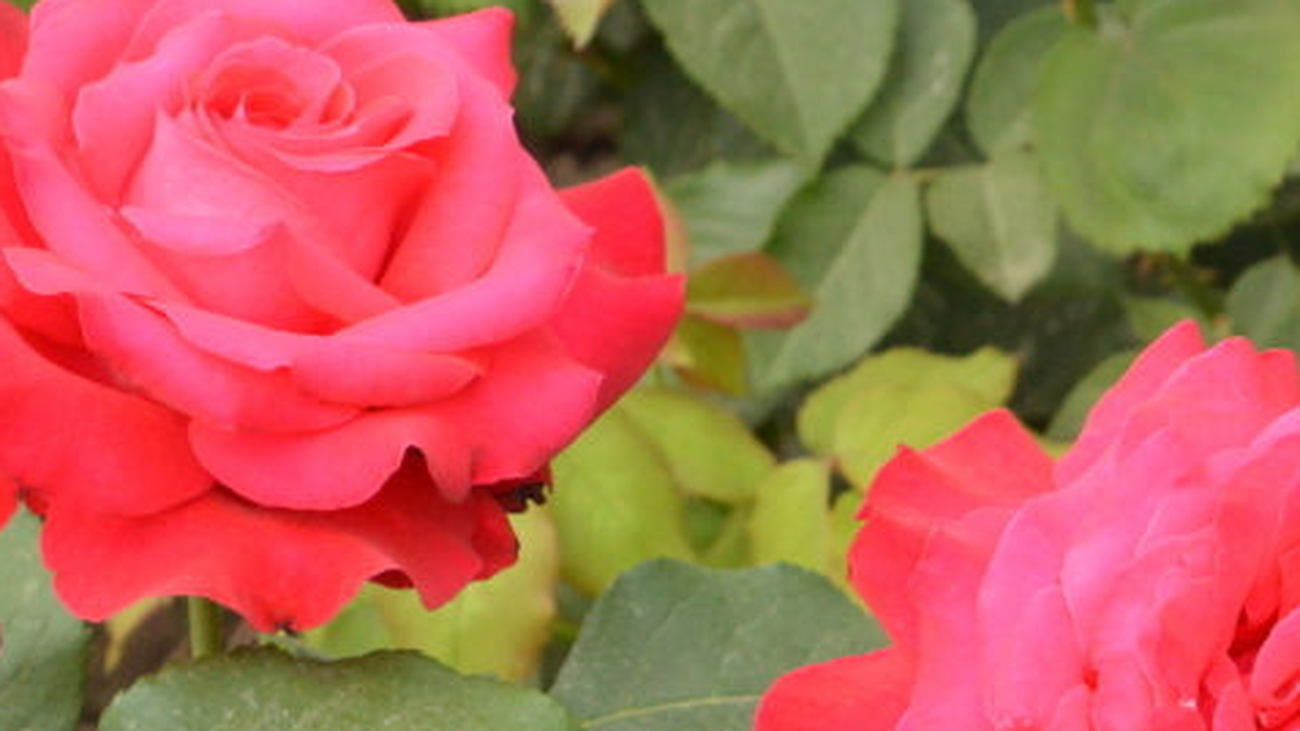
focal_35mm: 391
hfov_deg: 5.5
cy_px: 566
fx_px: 13474
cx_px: 406
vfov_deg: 3.1
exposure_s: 1/250
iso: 1800
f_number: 18
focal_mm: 116
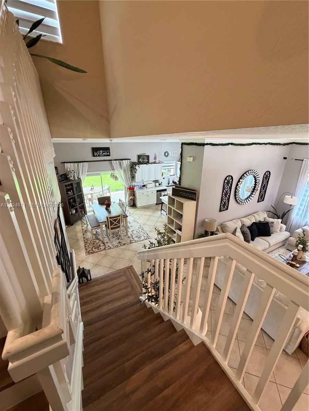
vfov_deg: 102.1
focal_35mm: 14
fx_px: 167
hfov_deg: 85.7
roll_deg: -0.3
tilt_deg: -20.5
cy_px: 206
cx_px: 154
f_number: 2.2
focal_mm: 2.22
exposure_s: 1/60
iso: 400
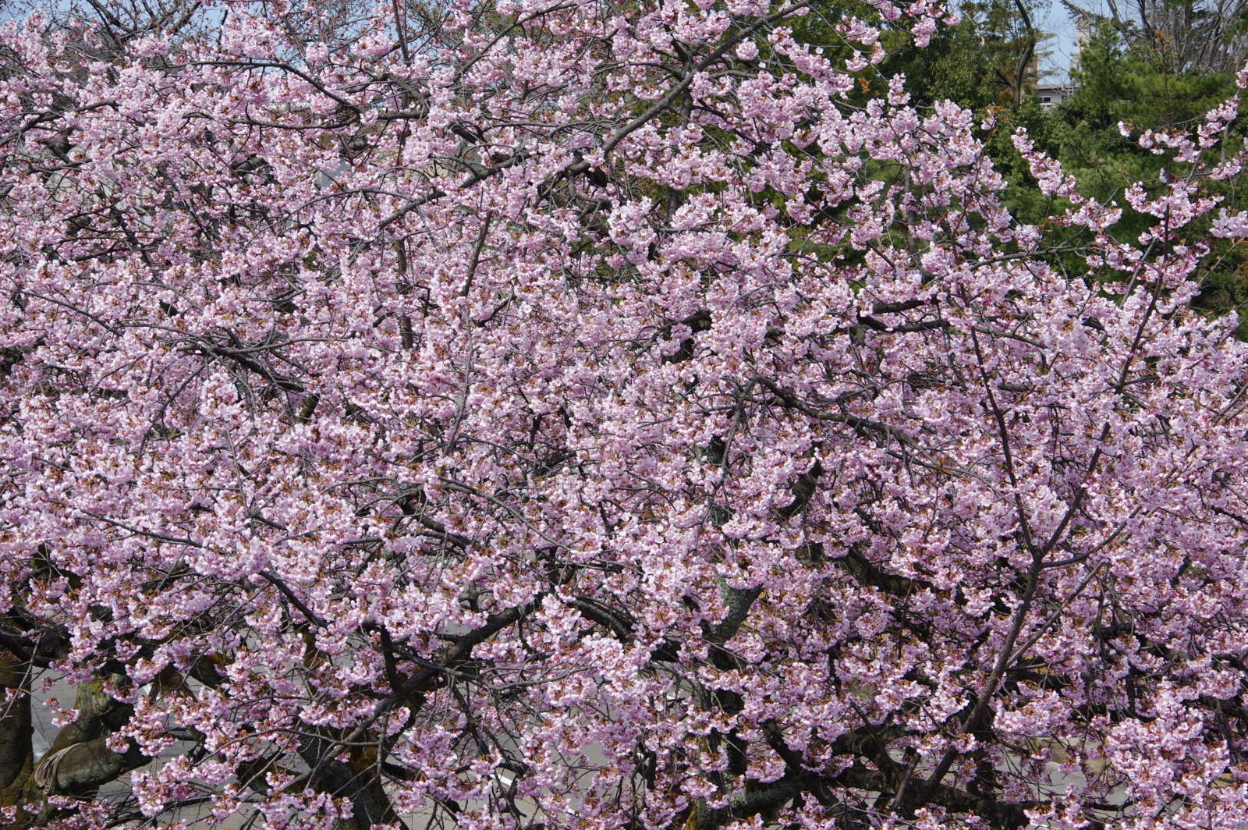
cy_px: 415
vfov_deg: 17.2
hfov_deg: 25.7
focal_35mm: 79
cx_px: 624
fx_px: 2736
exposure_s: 1/200
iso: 200
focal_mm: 53
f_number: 11
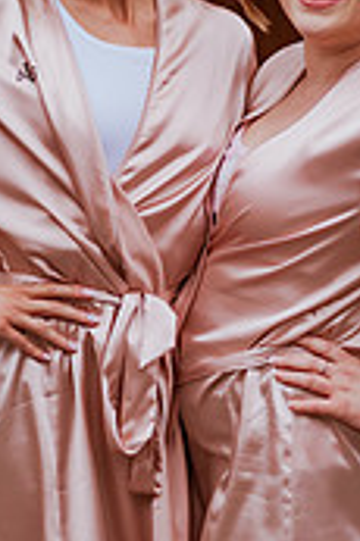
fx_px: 3321
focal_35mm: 221
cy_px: 147
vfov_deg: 9.3
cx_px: 180
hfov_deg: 6.2
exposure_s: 1/2000
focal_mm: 85
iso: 125
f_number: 1.8
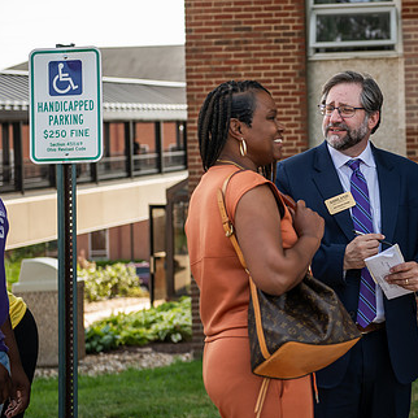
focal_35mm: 92
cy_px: 177
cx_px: 360
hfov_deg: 18.6
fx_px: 1257
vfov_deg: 18.9
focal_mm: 60
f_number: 3.5
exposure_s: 1/400
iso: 160
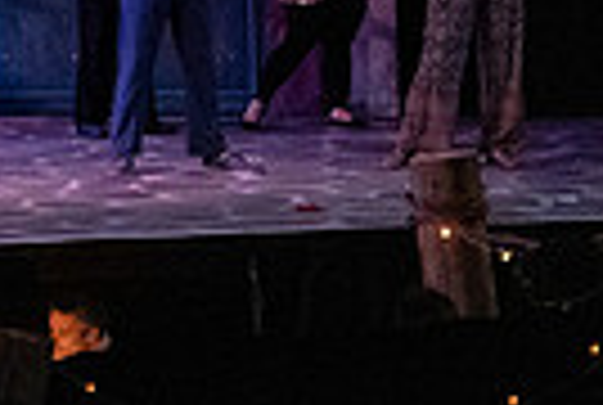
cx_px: -684
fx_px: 3190
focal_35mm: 190
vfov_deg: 7.2
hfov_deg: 9.9
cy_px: -88
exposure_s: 1/400
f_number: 2.8
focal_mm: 44
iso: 6400
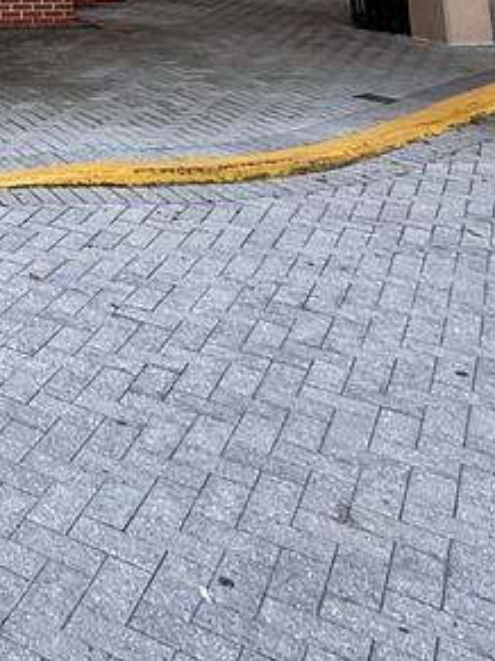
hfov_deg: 21.5
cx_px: -320
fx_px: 992
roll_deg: +0.3
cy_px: -268
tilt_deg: +8.8
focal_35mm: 52
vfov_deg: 28.0
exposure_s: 1/197
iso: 50
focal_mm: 2.22
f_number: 2.2
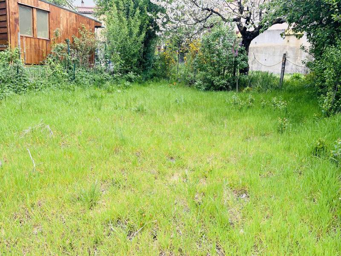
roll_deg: -2.2
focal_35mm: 26
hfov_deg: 67.3
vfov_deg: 53.1
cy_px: 128
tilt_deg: -12.9
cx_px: 170
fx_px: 256
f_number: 1.6
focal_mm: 5.1
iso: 50
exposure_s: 1/378
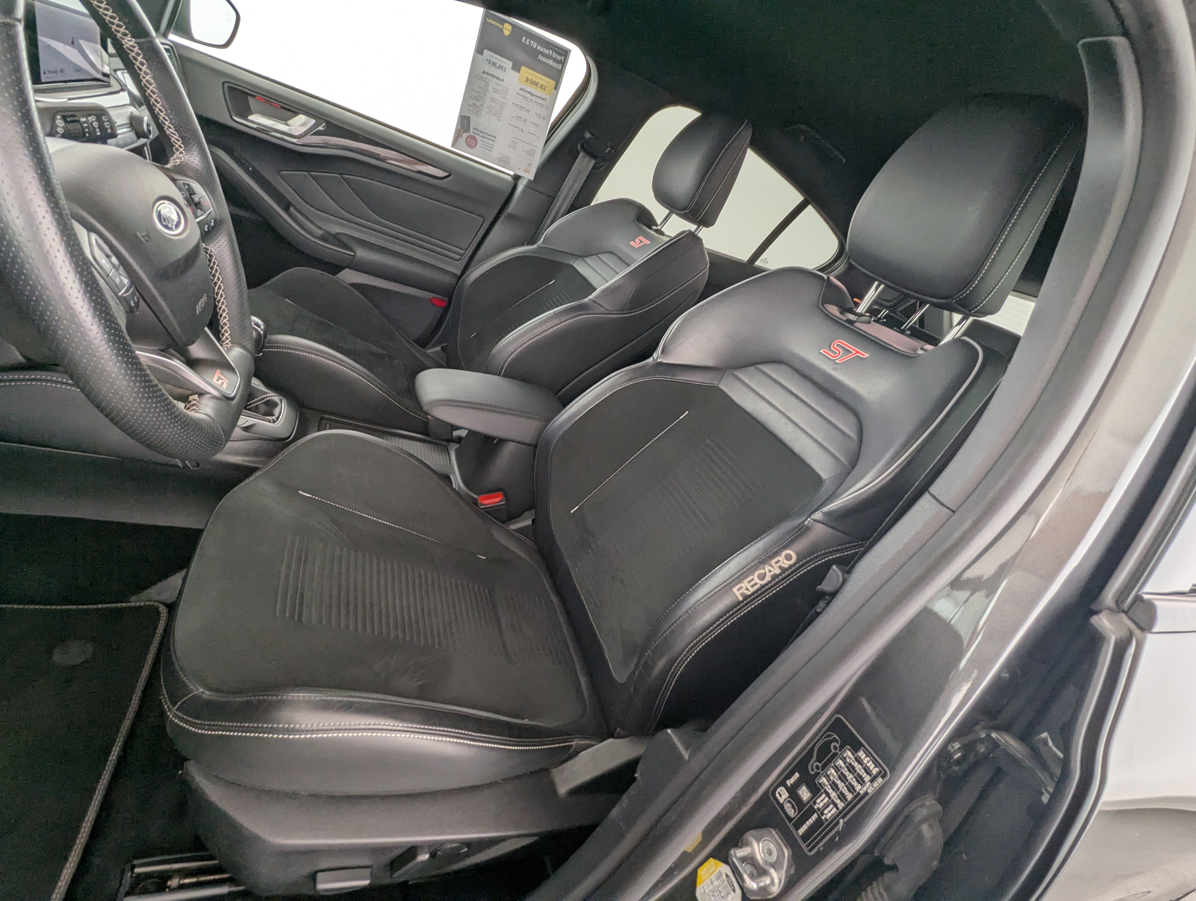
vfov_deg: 78.2
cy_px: 450
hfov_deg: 94.4
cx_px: 598
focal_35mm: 16
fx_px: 554
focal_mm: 2.35
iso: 76
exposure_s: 1/58.1
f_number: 2.2
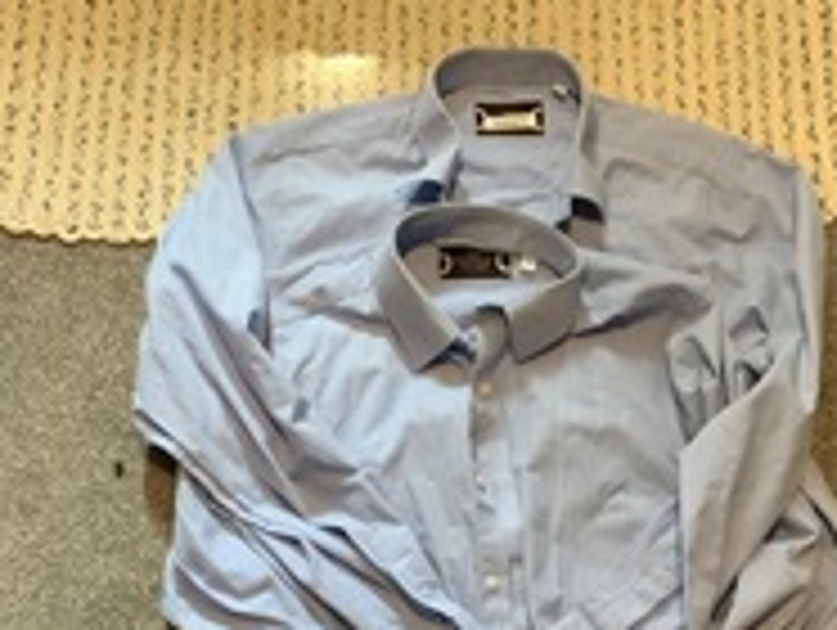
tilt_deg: -77.1
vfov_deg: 25.7
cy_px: 513
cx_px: 508
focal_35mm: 56
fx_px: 1356
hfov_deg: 34.2
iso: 250
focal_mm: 3
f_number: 1.8
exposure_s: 1/30
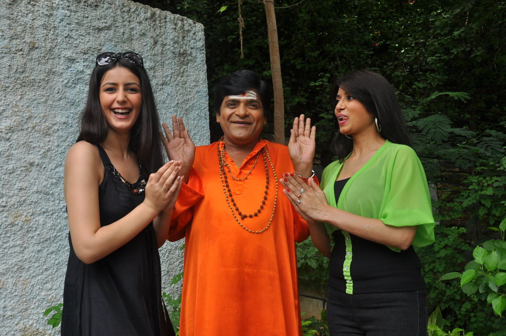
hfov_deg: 43.7
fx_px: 632
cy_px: 168
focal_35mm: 45
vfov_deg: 29.8
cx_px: 253
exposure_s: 1/160
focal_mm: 30
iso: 250
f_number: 9
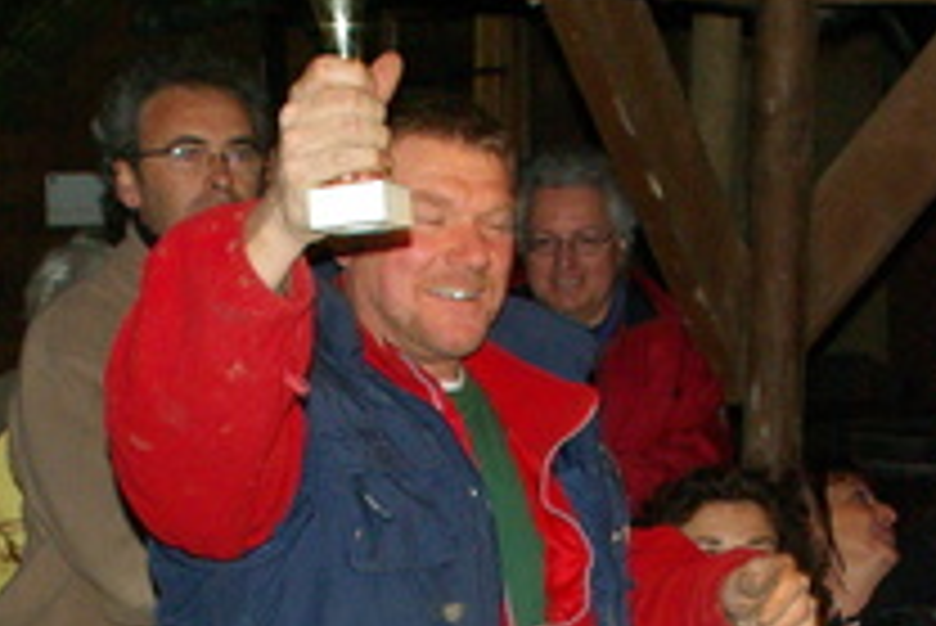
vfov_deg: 13.0
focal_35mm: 104
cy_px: 621
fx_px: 2706
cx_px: 428
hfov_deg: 19.6
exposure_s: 1/30
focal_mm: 18
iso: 800
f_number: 8
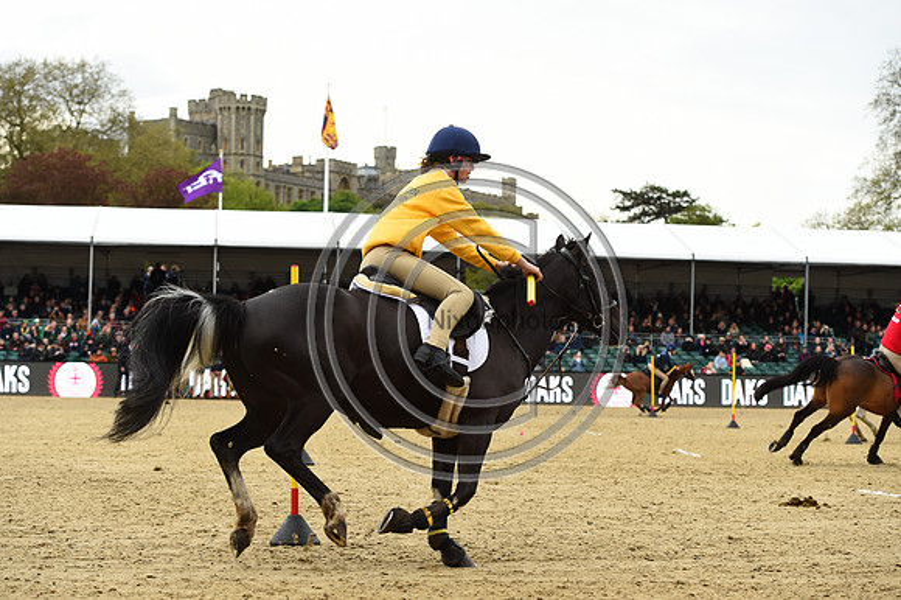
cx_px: 450
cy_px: 300
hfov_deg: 28.9
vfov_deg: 19.4
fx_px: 1751
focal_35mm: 70
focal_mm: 70
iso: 800
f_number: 5
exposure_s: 1/1250
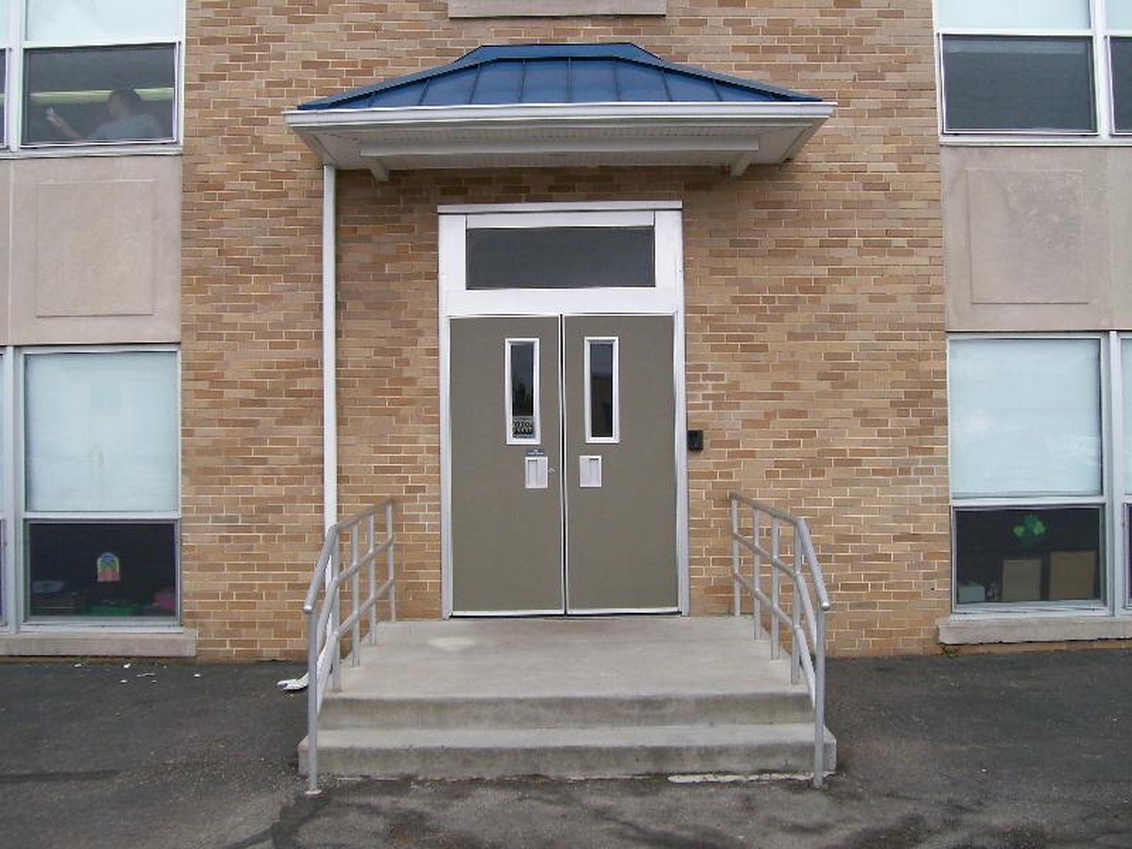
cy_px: 424
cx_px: 566
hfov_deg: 51.4
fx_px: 1177
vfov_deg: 39.7
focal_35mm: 36
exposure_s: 1/500
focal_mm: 6
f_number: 2.7
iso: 80
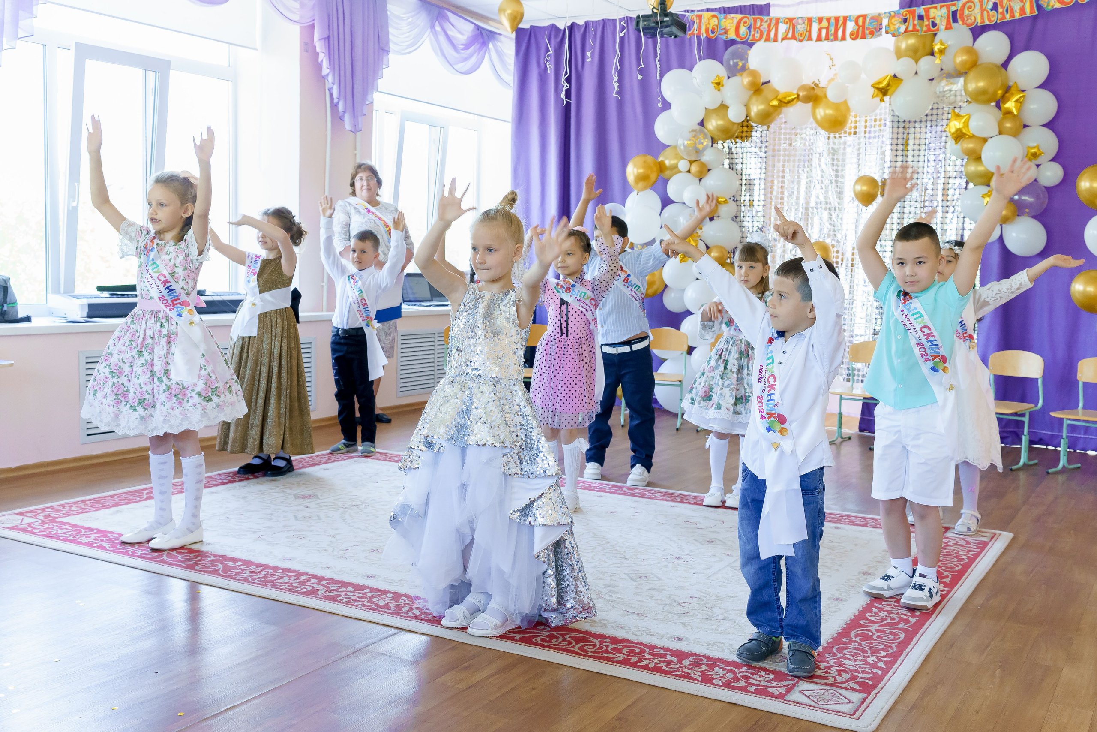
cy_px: 363
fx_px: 1096
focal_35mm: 36
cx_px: 559
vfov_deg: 36.9
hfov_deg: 53.2
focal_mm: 35
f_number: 5
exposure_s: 1/160
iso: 2500
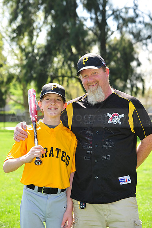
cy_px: 114
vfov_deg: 18.3
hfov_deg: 12.2
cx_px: 76
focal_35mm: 112
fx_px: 710
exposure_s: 1/160
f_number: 7.1
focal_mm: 112
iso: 200
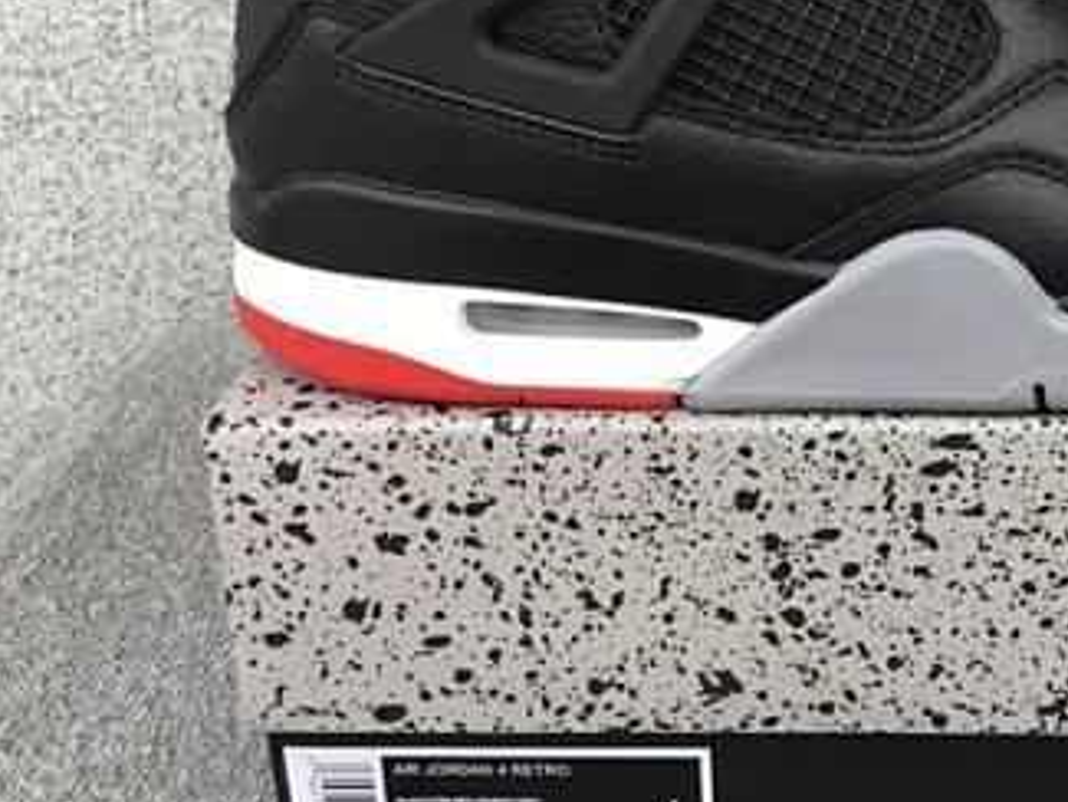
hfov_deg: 30.6
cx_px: 914
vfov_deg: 23.9
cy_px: 243
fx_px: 1883
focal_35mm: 61
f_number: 2.4
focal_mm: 3.3
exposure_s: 1/100
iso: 25
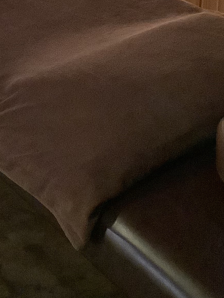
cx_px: 93
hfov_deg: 17.0
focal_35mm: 87
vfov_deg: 21.3
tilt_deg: -21.8
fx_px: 751
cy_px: -32
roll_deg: -0.5
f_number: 2.4
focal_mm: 3.3
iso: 640
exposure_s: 1/24
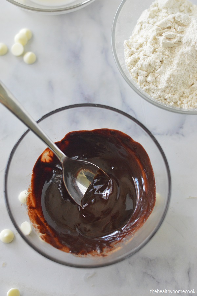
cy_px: 148
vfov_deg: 27.0
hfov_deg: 18.2
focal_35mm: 75
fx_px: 617
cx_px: 98
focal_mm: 50
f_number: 2.8
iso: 1600
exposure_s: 1/500
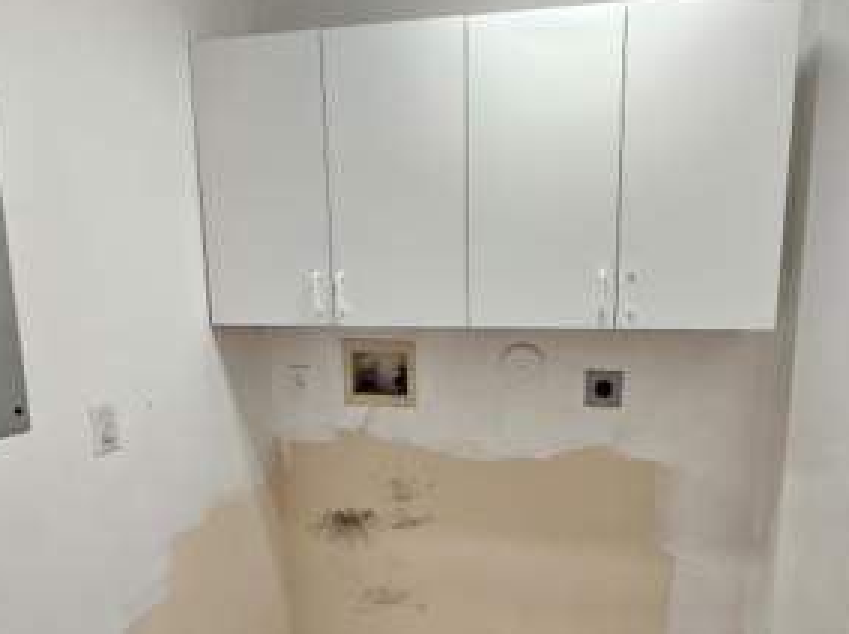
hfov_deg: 76.0
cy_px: 375
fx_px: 539
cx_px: 487
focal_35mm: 22
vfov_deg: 60.5
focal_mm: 2.2
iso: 250
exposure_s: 1/60
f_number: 2.2
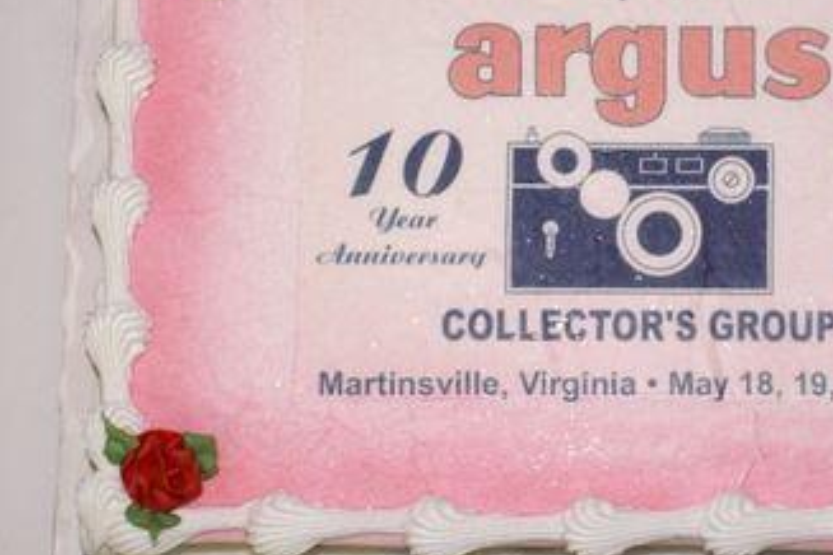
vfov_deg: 15.5
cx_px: 650
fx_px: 2036
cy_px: 135
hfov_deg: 22.8
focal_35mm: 88
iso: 400
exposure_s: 1/60
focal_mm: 30
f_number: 5.6
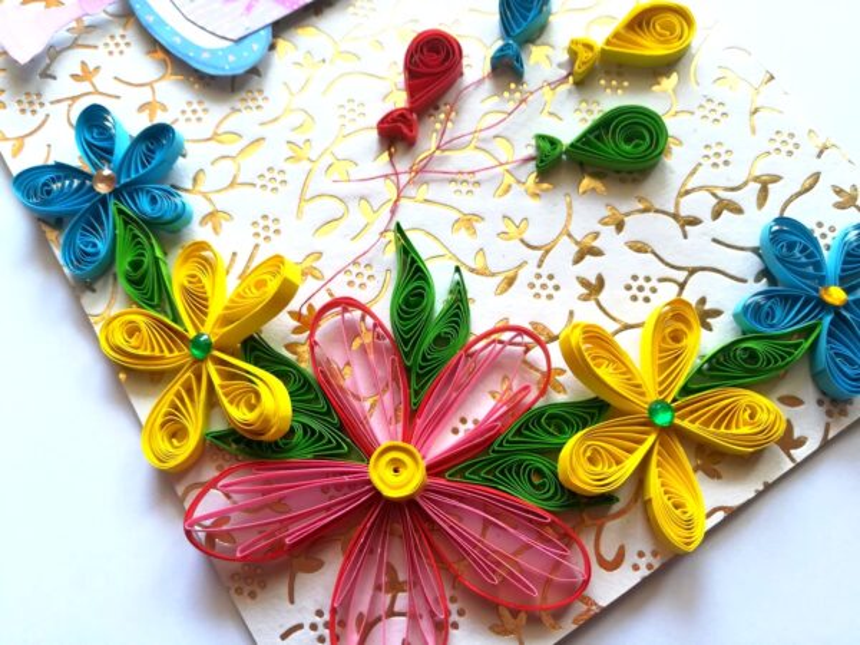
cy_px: 322
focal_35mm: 26
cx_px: 430
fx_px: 646
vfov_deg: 53.1
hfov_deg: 67.3
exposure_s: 1/100
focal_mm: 3.83
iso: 100
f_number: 2.2
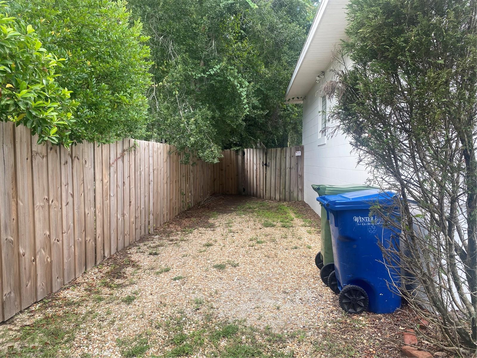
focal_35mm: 26
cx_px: 238
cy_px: 179
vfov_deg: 53.1
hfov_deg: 67.3
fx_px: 358
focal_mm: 4.25
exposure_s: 1/238
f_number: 1.8
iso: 32
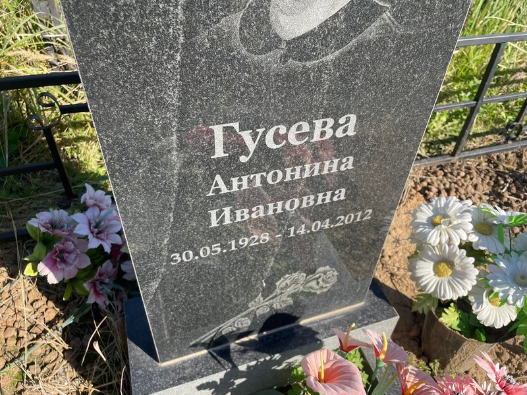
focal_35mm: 26
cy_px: 198
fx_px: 396
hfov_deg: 67.3
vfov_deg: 53.1
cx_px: 264
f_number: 1.6
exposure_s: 1/1366
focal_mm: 4.2
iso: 32
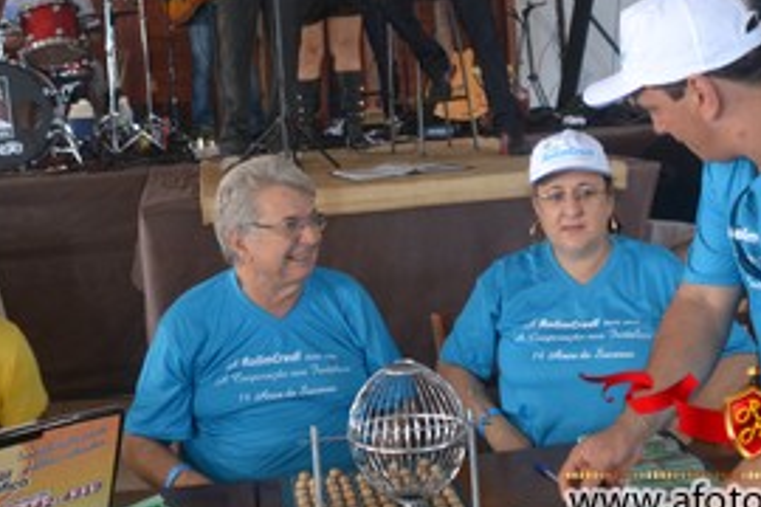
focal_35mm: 50
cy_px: 127
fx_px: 1057
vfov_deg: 26.6
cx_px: 330
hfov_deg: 39.5
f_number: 3.5
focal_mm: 20
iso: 1250
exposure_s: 1/60
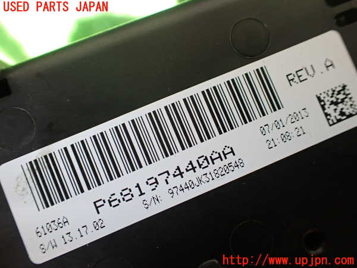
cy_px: 134
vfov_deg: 46.8
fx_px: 309
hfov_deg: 60.0
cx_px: 178
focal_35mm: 30
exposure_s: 1/125
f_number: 2.3
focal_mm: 5.4
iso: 250
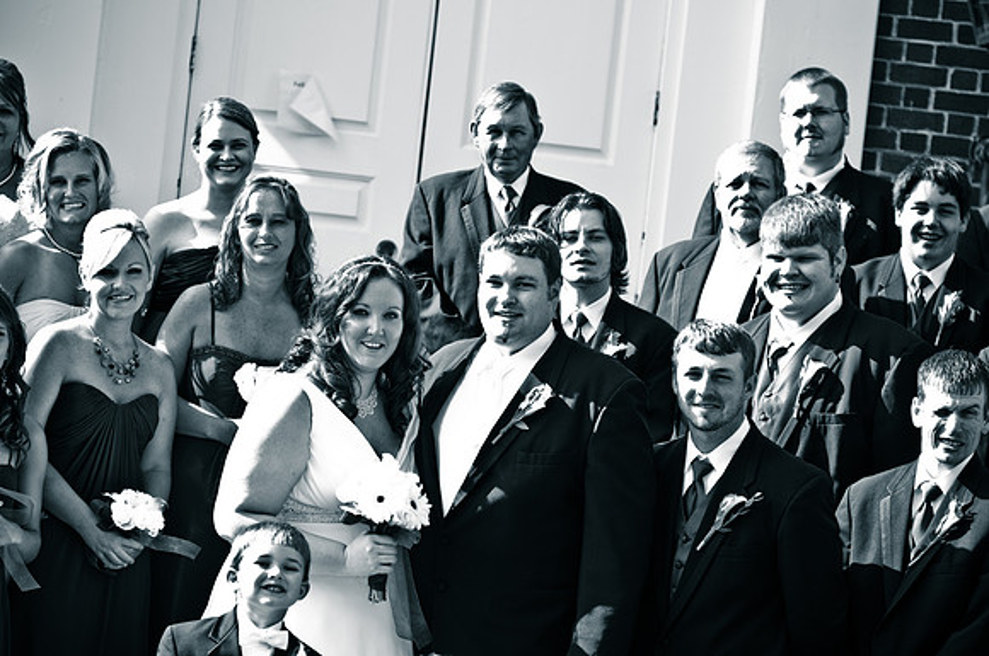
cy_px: 328
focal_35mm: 105
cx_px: 494
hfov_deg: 19.5
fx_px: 2881
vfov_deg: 13.0
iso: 200
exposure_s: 1/250
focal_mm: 70
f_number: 2.8
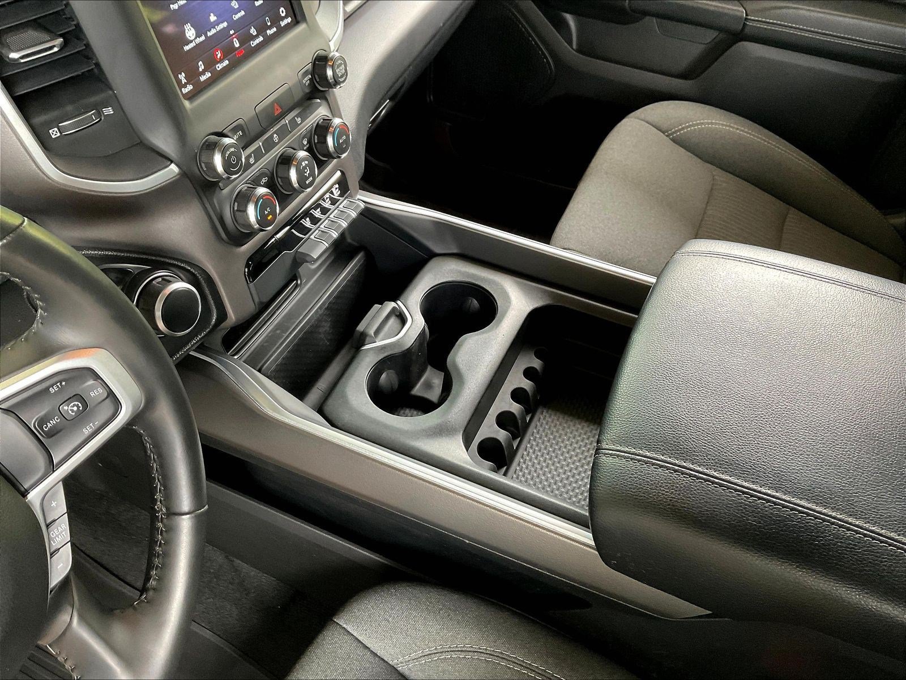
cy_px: 340
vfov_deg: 48.2
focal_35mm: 29
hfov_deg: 61.7
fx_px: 759
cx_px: 453
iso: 160
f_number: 1.8
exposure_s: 1/60
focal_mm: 3
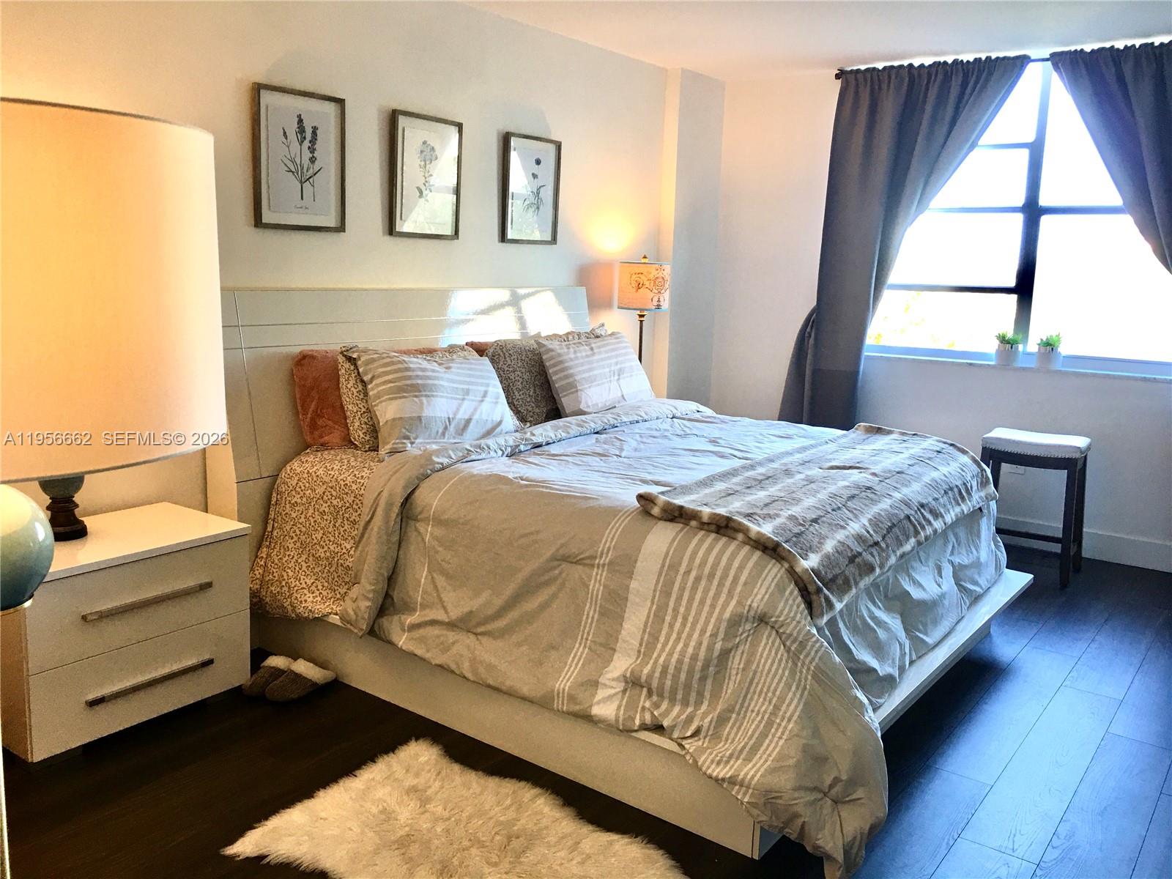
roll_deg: -0.9
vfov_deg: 48.2
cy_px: 440
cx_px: 586
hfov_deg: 61.7
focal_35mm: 29
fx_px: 982
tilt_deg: -9.1
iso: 32
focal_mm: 4.15
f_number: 2.2
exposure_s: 1/30
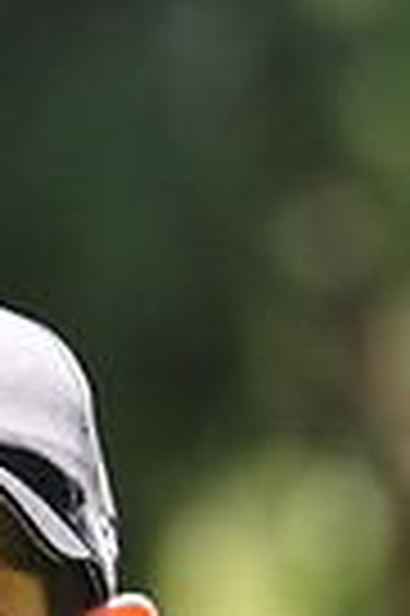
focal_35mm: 844
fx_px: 14454
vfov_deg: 2.4
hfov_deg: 1.6
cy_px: 976
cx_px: -90
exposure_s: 1/200
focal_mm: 200
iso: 200
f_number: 5.6
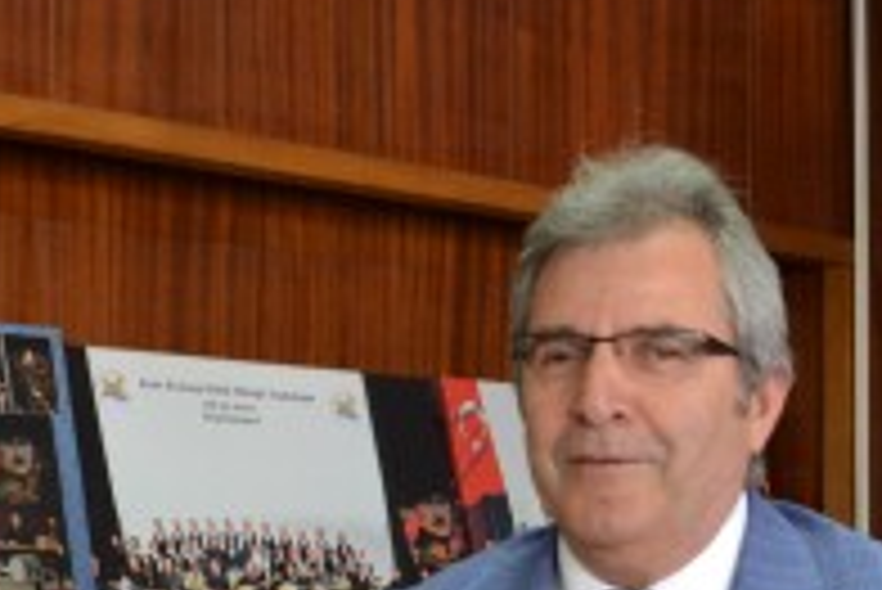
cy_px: 649
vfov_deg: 13.6
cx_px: 558
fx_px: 2427
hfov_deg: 20.6
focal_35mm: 99
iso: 720
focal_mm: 18
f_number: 3.5
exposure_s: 1/15
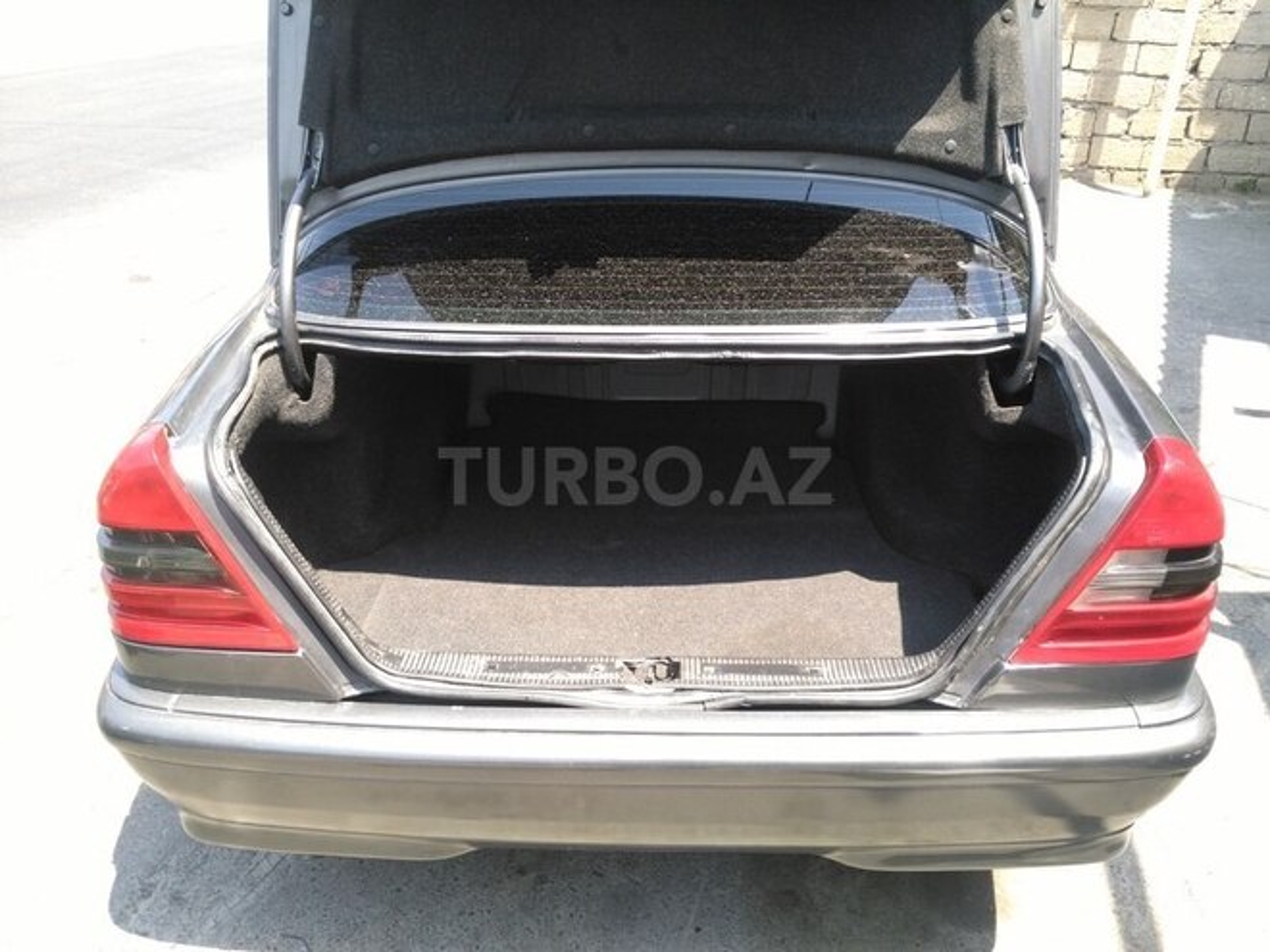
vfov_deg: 49.7
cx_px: 635
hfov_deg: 63.4
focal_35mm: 28
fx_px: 1027
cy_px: 476
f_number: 2
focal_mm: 2.96
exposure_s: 1/206
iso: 100
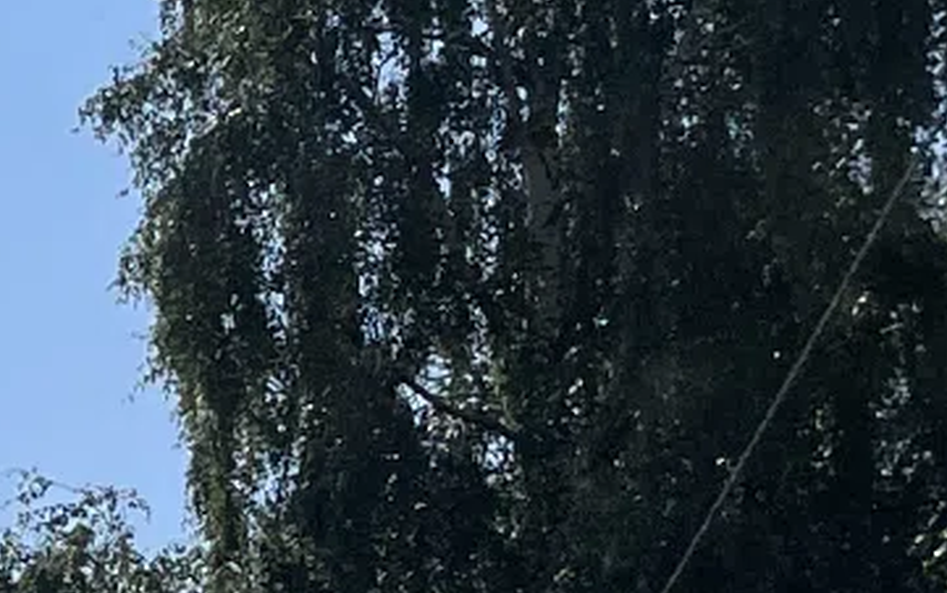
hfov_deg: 10.1
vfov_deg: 6.9
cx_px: -1291
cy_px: 1196
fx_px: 4725
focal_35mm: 183
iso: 32
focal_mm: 4.2
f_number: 1.6
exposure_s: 1/7813
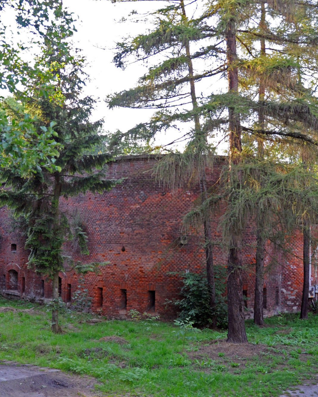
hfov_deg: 38.2
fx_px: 459
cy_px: 202
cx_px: 138
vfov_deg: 46.8
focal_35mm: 39
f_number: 5
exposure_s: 1/100
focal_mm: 18
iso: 320
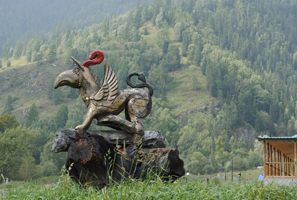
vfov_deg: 17.6
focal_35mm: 78
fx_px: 645
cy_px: 100
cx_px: 148
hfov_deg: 25.9
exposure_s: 1/250
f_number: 8
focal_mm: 52
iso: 200
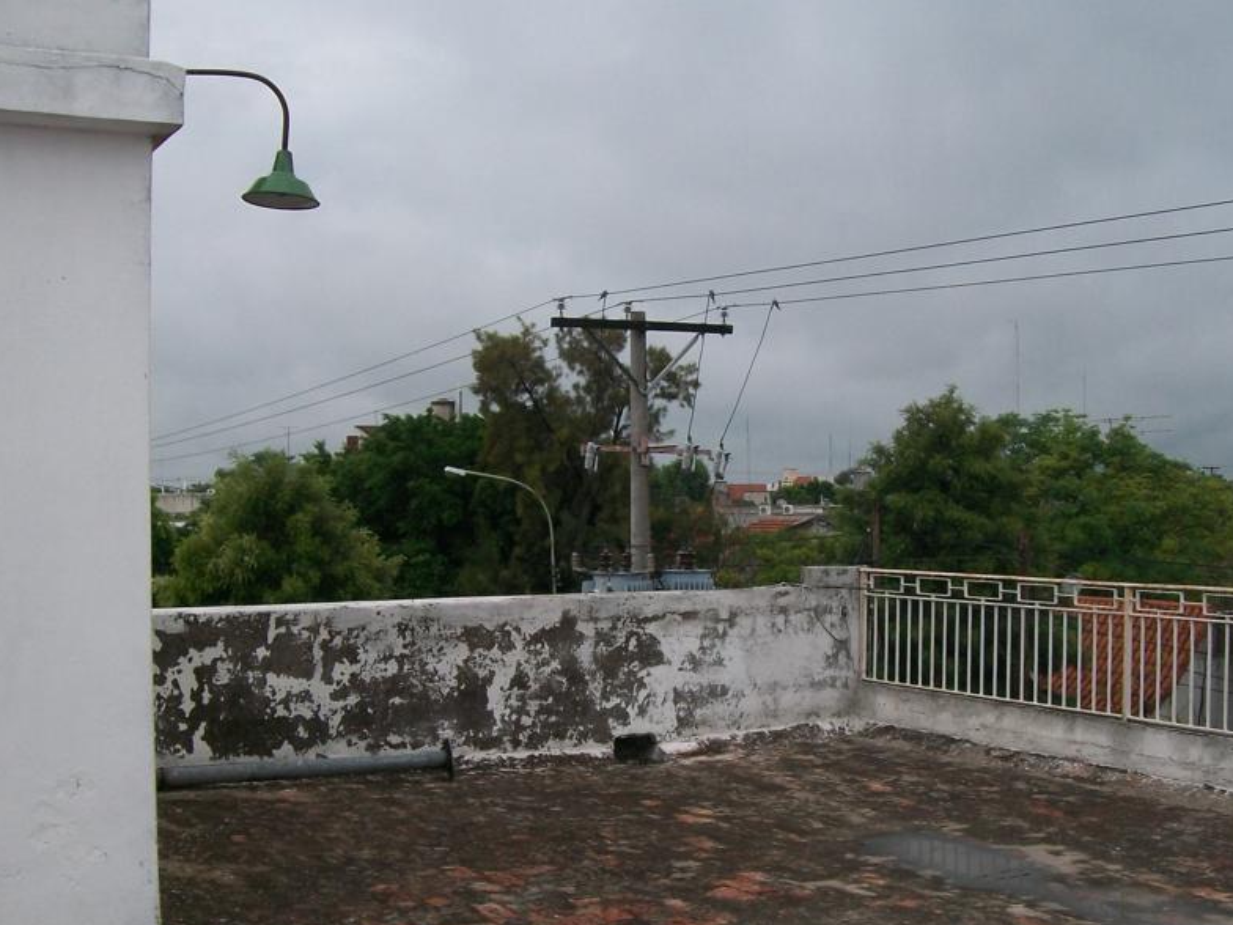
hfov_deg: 40.4
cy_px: 540
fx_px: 1674
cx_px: 698
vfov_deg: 30.8
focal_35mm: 47
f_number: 4.8
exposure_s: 1/500
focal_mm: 6
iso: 80
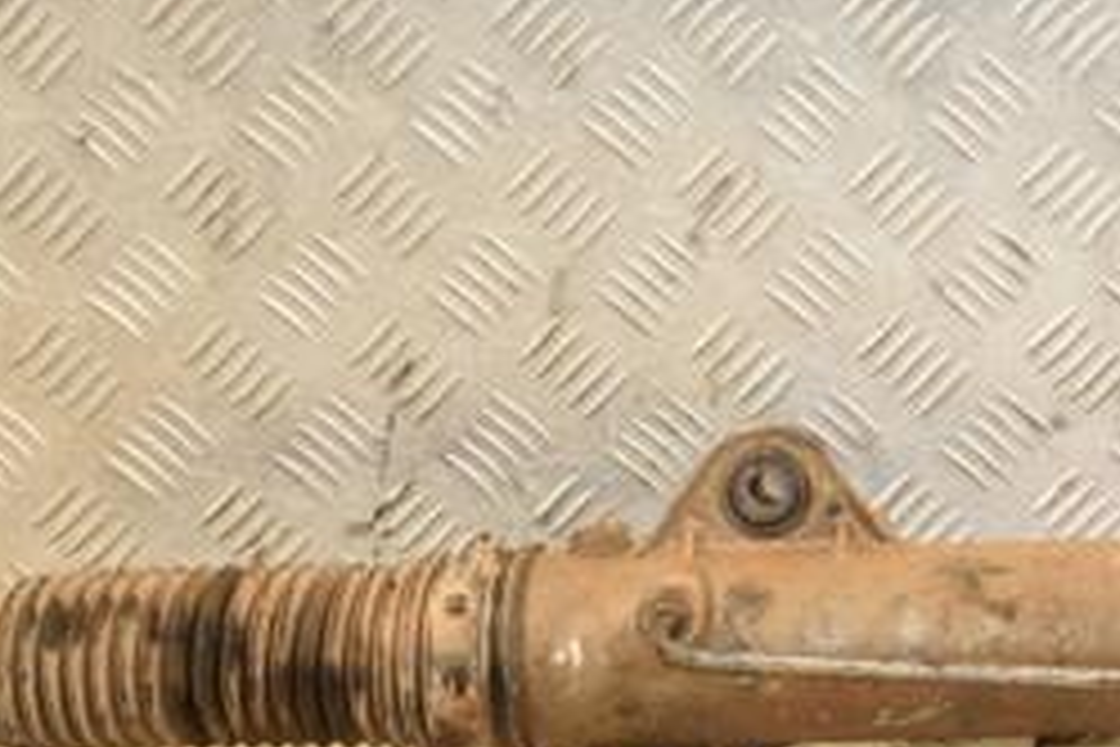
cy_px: 198
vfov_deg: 11.1
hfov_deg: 16.1
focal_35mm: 123
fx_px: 3826
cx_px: 1250
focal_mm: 34
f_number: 5
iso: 800
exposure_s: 1/200
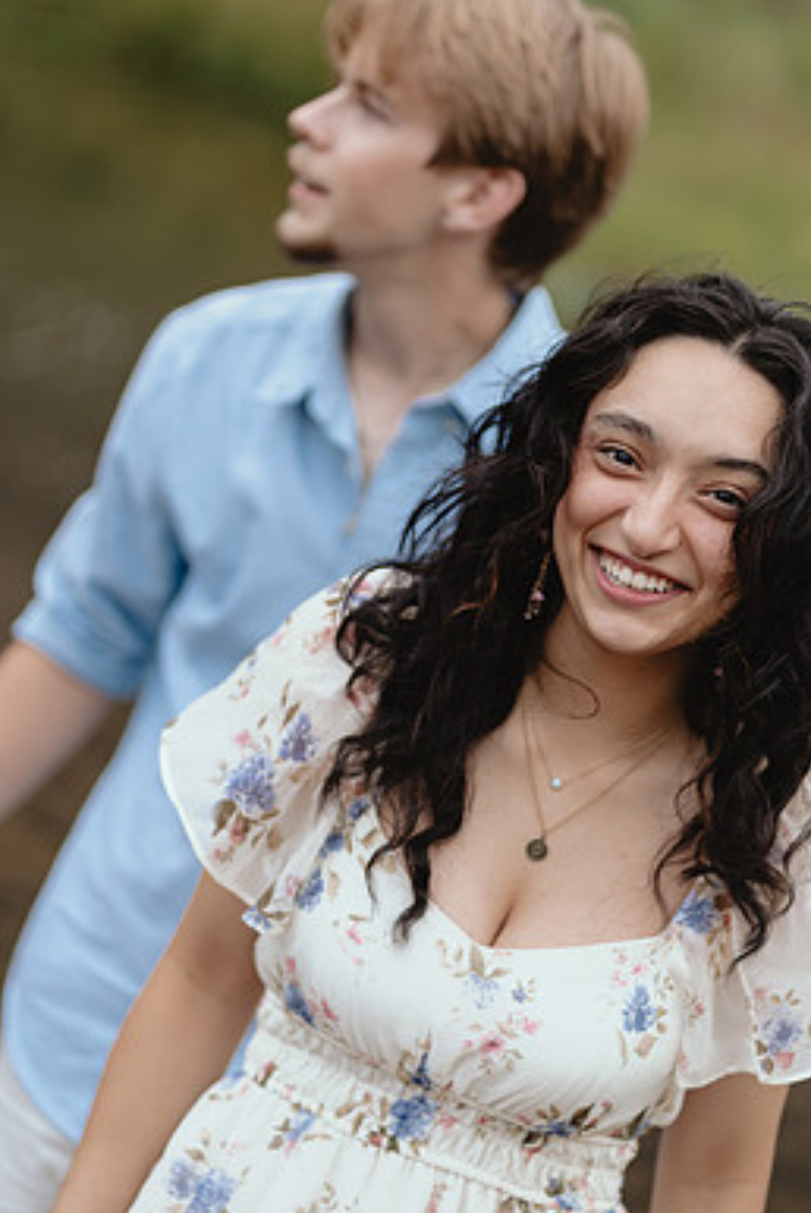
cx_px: 387
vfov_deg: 20.6
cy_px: 553
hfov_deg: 13.8
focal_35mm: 99
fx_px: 3339
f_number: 1.8
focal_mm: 85
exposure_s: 1/250
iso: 250
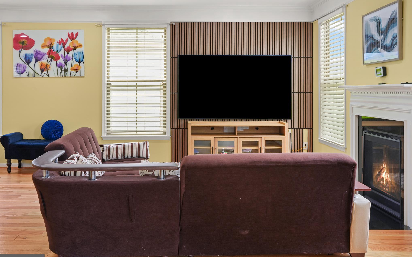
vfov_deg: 33.6
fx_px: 427
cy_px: 131
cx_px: 207
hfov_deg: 51.5
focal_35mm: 38
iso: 250
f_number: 9
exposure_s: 1/8
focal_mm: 37
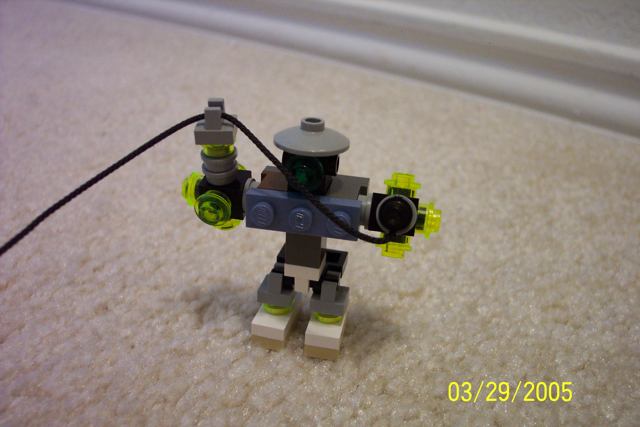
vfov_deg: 37.9
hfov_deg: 54.4
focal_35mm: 35
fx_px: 622
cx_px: 320
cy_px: 214
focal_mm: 7.5
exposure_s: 1/10
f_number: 2.8
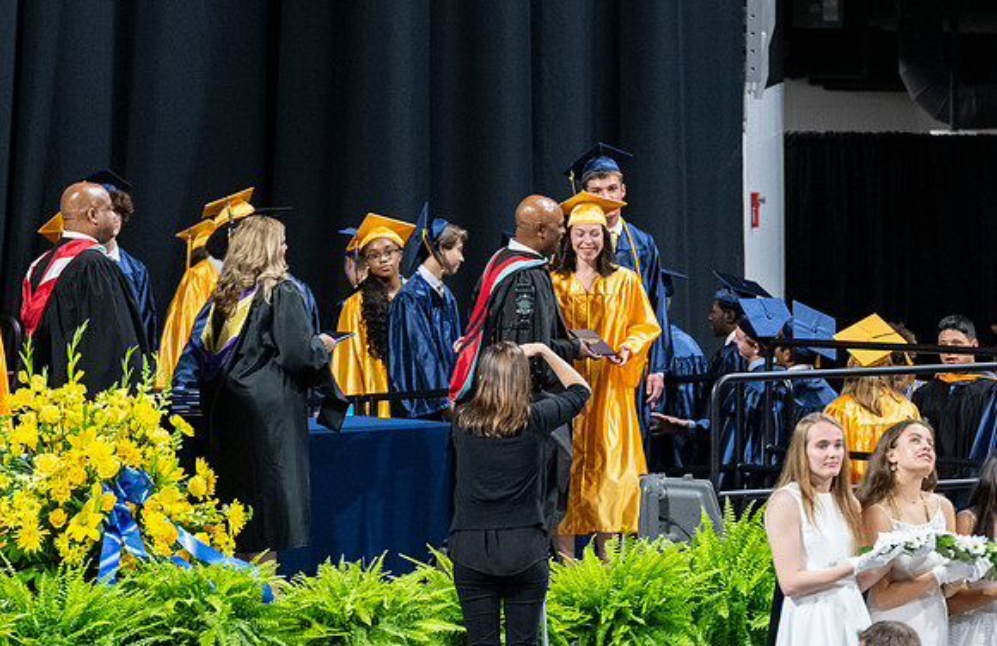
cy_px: 353
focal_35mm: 358
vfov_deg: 3.8
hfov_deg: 5.8
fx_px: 9835
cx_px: 610
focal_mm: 200
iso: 2000
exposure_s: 1/200
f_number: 4
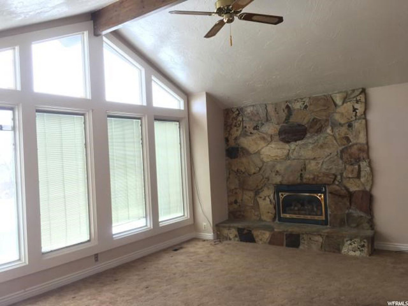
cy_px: 153
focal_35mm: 29
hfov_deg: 61.7
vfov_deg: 48.2
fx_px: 342
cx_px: 204
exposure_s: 1/30
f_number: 2.2
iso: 40
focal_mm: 4.15
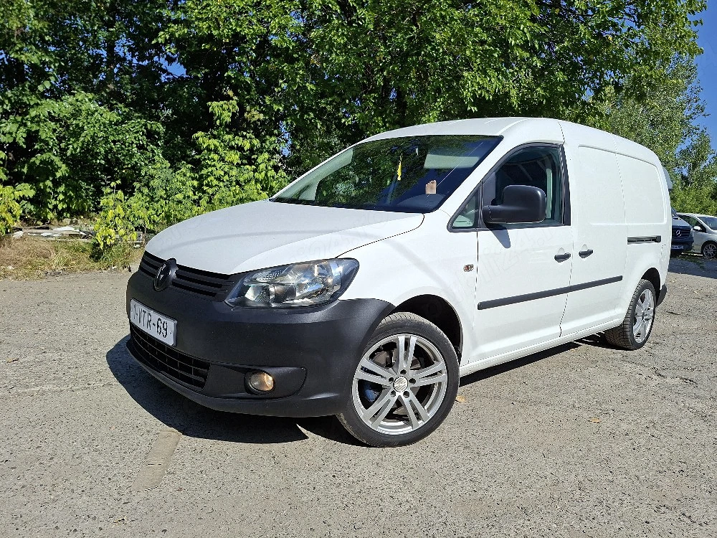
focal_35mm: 23
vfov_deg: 58.9
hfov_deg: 73.9
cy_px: 269
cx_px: 358
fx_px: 476
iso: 40
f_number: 1.8
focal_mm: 5.54
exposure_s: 1/3333
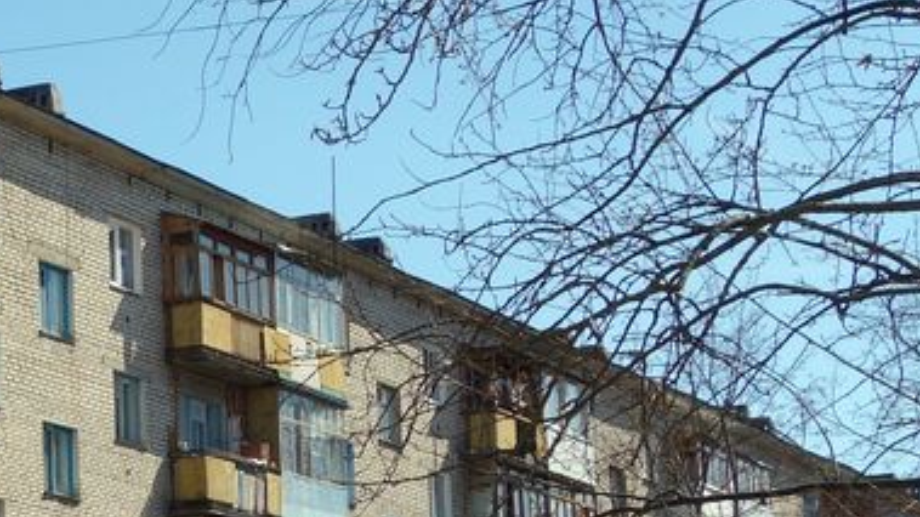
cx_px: -350
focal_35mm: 116
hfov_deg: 17.1
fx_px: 2829
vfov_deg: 10.4
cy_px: 427
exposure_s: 1/640
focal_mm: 10.4
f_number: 5.6
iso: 125
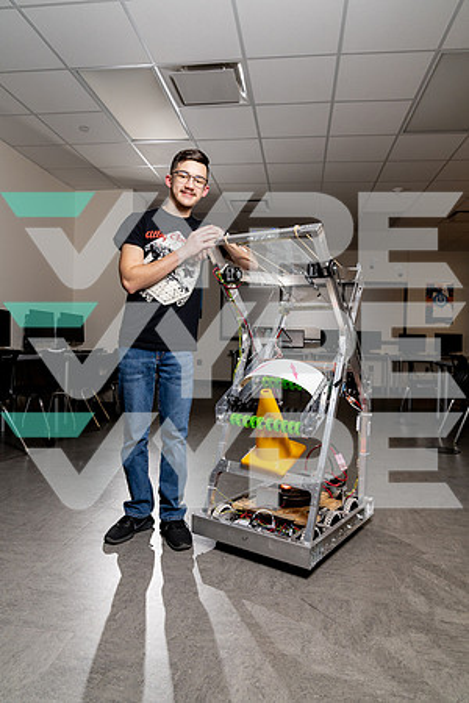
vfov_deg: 73.7
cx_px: 234
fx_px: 469
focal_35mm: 24
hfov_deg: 53.1
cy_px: 352
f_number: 6.3
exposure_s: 1/250
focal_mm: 24
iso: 500
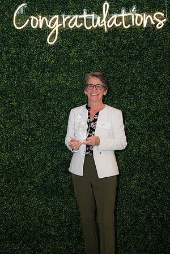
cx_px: 85
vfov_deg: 39.6
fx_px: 354
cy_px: 127
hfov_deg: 27.0
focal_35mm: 50
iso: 400
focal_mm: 50
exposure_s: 1/160
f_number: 5
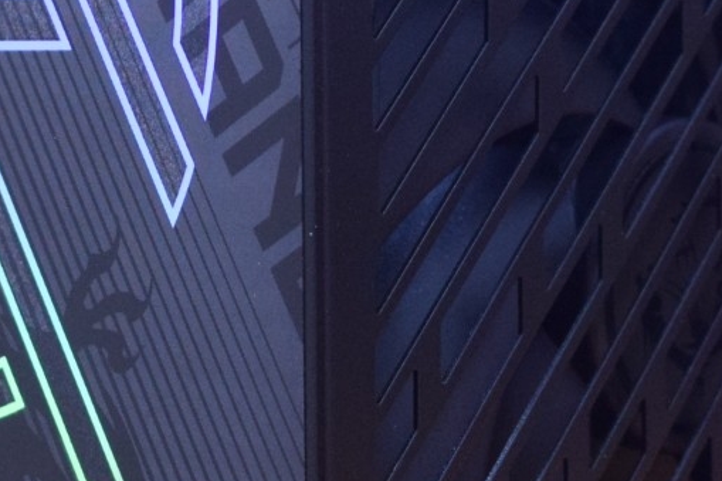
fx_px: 3190
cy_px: 153
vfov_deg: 8.6
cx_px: 451
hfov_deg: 12.9
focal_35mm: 159
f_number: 5.6
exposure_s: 1/8
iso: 1600
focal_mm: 25
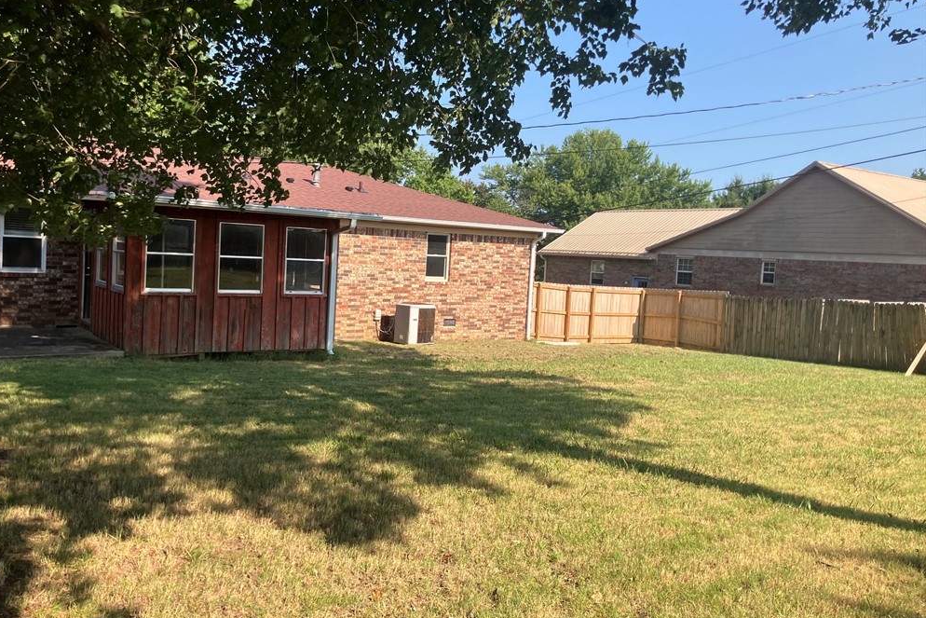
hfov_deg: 61.9
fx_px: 772
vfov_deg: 43.6
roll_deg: -4.8
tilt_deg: -3.8
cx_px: 451
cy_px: 309
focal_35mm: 30
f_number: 1.8
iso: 32
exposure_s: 1/934
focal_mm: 3.99
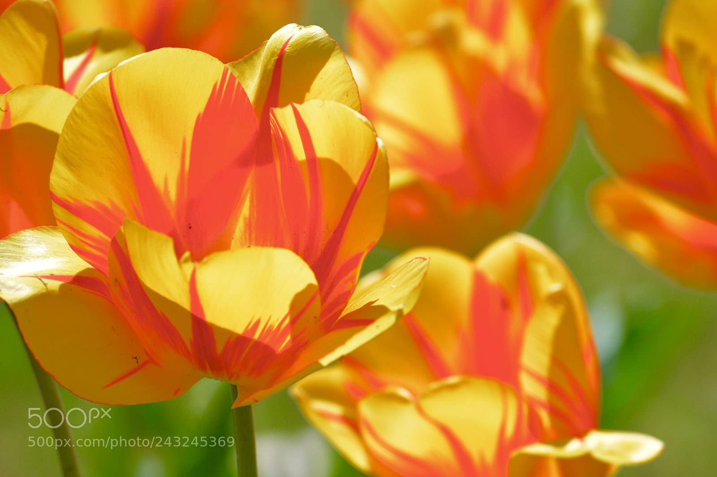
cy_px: 238
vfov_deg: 4.6
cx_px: 358
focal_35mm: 300
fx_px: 5970
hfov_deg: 6.9
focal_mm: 200
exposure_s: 1/250
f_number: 8
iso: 100
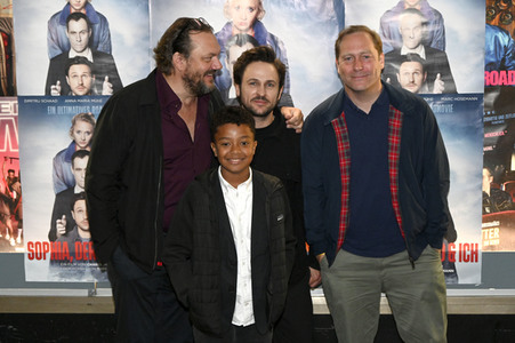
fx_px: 858
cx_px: 258
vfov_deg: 22.6
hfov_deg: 33.4
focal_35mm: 60
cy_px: 172
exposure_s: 1/200
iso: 5000
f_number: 6
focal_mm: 60
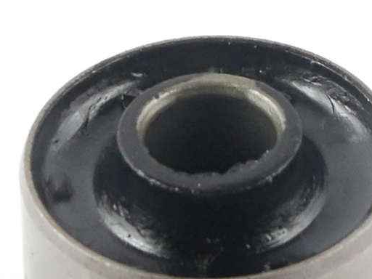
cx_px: 208
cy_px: 279
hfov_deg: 6.0
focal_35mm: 332
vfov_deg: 4.5
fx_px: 3568
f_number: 10
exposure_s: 1/125
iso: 159
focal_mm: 55
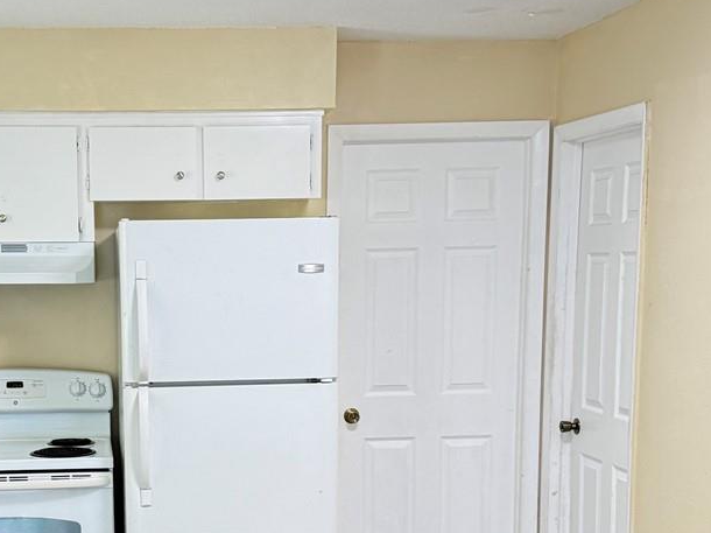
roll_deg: +2.1
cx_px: 174
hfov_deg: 30.2
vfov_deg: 22.9
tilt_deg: -8.9
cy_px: 441
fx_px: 1293
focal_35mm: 63
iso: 320
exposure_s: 1/60
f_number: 1.78
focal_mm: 6.76
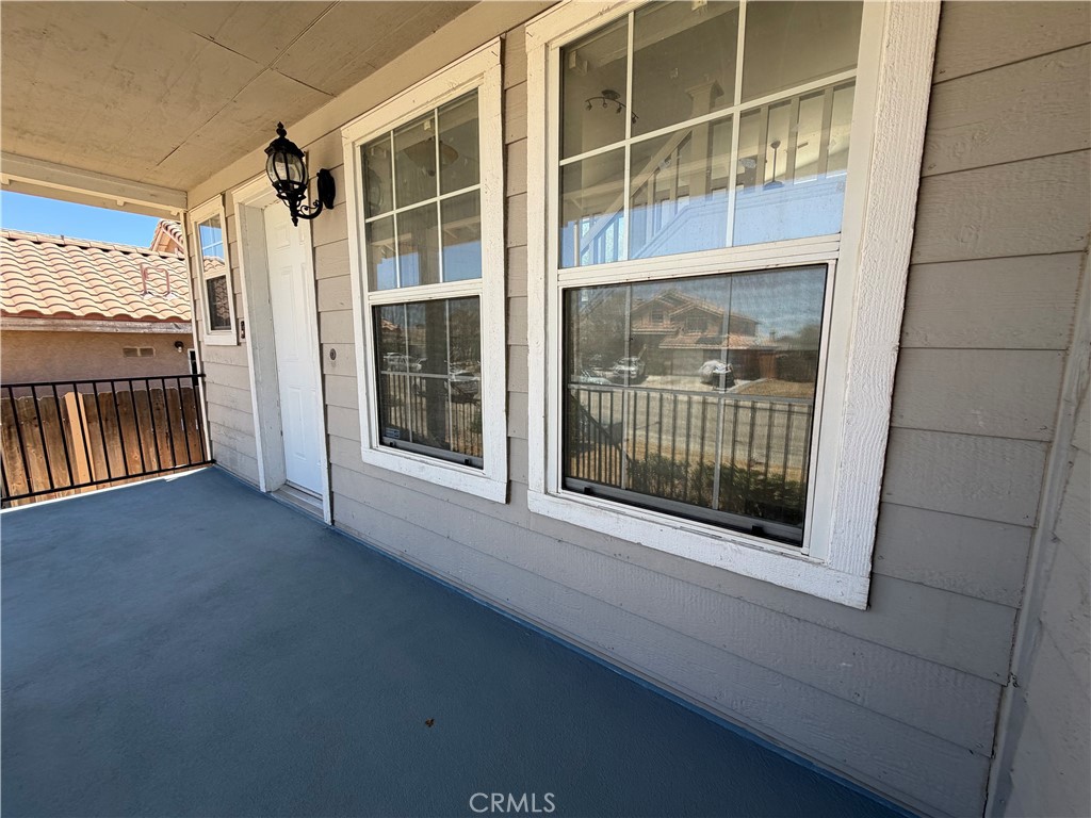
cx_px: 546
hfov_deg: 102.1
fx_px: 441
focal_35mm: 14
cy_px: 409
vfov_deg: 85.7
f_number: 2.2
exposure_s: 1/502
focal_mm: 2.22
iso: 64
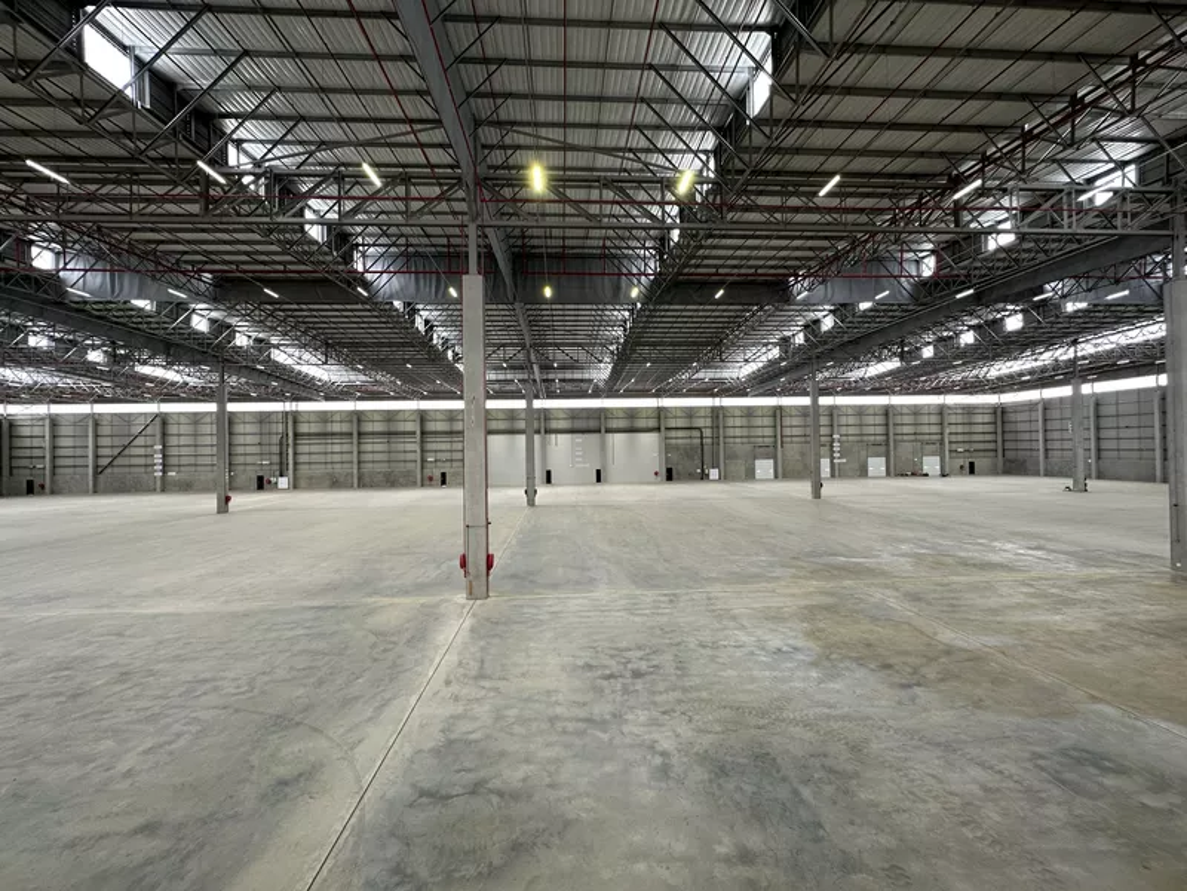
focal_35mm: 14
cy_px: 446
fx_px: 480
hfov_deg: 102.1
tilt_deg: -0.2
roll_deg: +0.6
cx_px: 594
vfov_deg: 85.7
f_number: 2.2
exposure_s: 1/100
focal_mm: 2.22
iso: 100
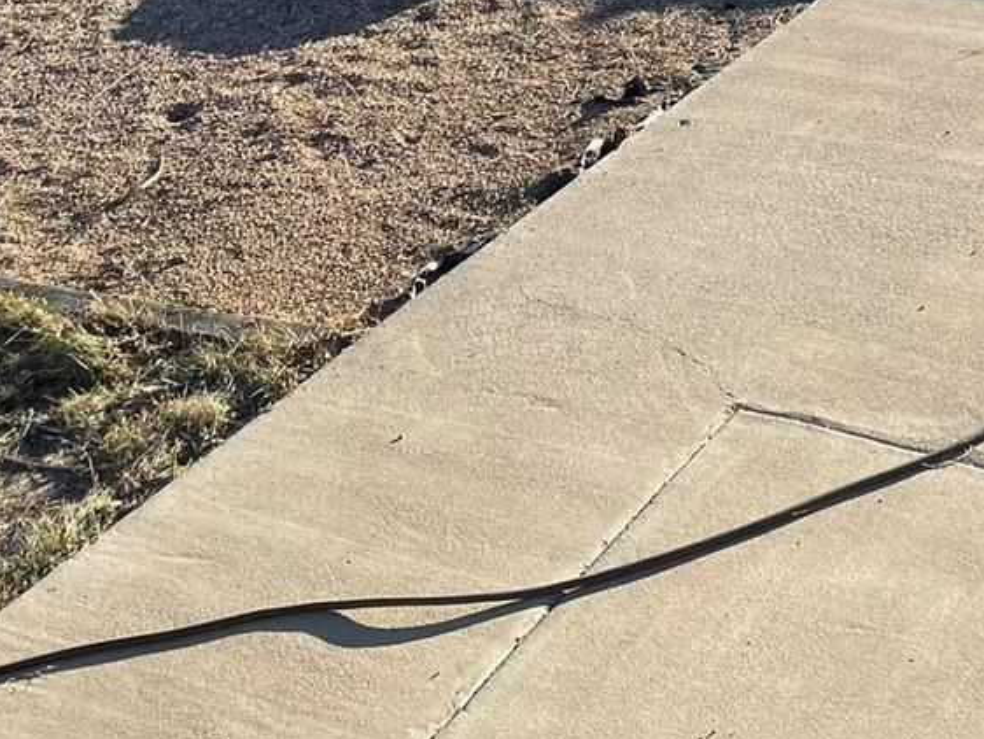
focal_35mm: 74
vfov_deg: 18.5
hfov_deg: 25.0
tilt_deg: -16.7
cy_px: -219
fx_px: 2104
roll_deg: +0.4
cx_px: 1000
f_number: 1.6
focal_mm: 4.2
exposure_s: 1/1825
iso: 32
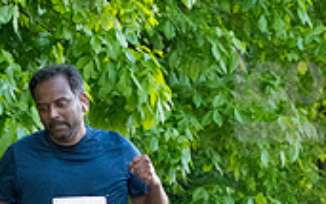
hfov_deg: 6.5
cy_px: 305
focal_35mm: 321
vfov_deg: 4.1
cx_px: 70
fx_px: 2853
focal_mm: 80
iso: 4000
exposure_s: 1/1600
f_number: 5.6
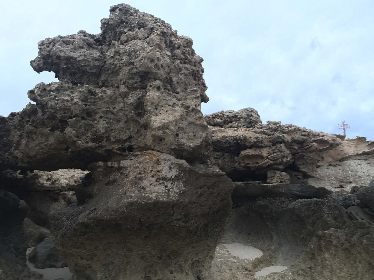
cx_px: 192
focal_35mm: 36
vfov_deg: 39.6
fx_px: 389
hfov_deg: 51.3
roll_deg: -0.1
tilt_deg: +8.8
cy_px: 161
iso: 40
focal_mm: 4.15
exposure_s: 1/33
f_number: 2.2
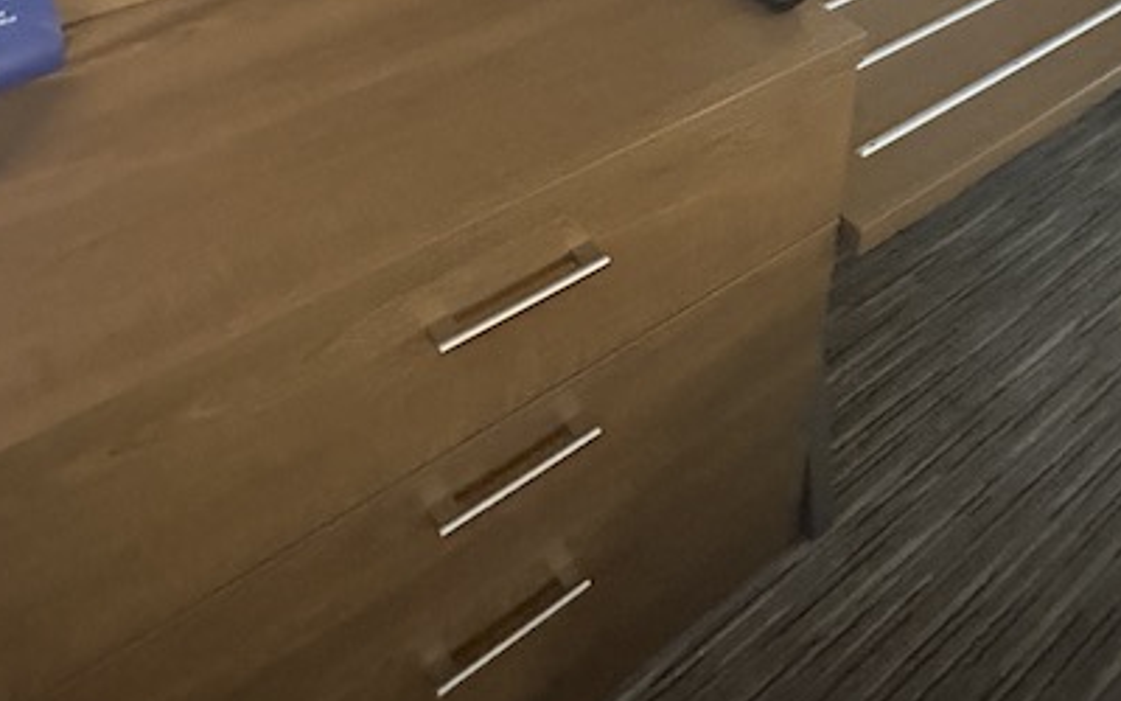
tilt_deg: -18.6
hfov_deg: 51.5
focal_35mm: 38
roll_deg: -1.9
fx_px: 1161
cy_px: -294
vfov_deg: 26.4
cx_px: 591
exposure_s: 1/30
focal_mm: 2.22
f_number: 2.2
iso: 1000
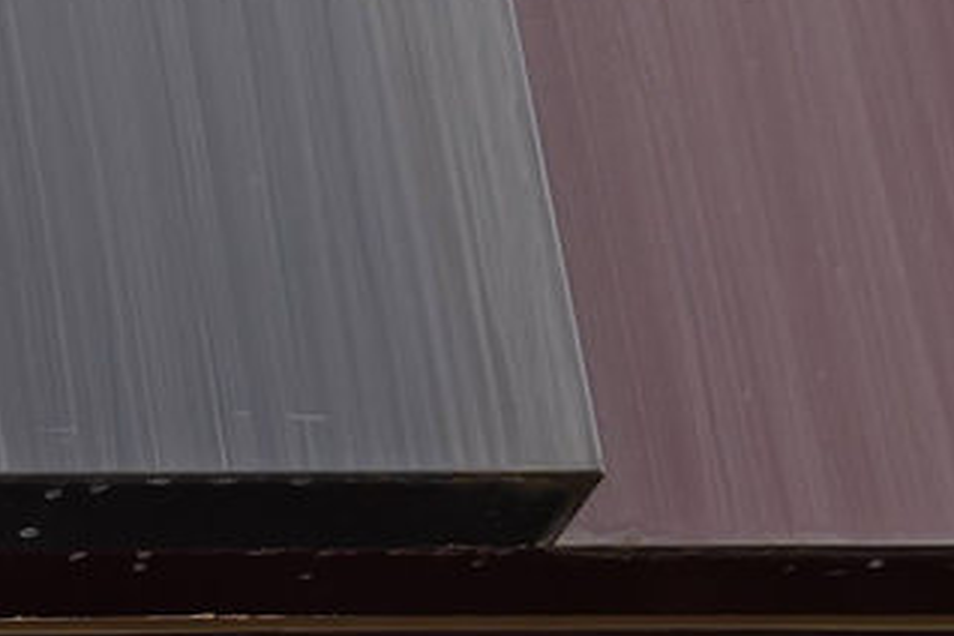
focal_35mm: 277
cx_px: -2067
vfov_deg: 4.9
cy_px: -112
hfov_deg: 6.6
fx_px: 7340
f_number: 3.5
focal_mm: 43
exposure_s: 1/160
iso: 100
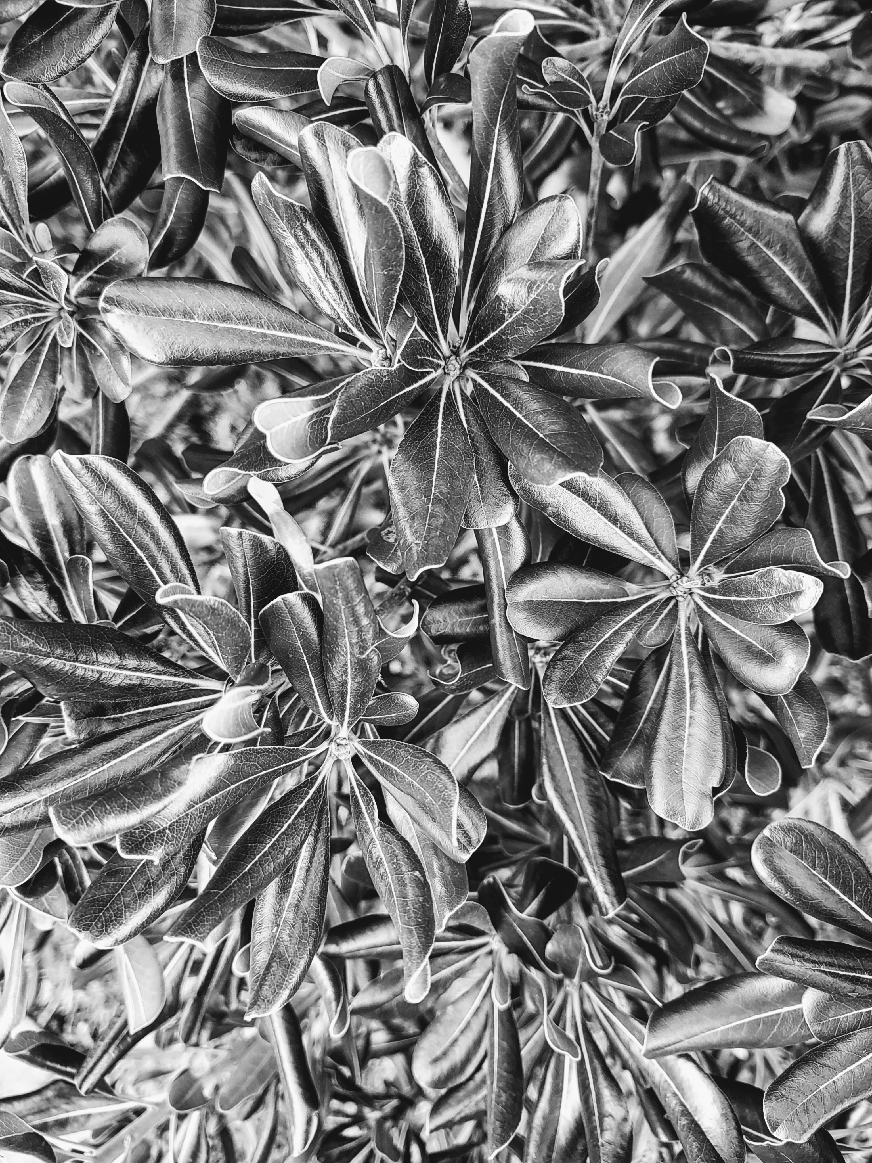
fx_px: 773
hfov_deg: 58.9
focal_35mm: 23
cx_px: 436
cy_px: 582
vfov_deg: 73.9
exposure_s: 1/120
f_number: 1.8
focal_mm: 5.56
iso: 544
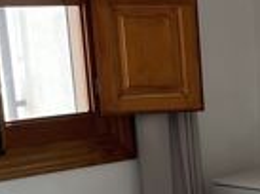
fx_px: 1004
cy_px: 255
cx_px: 422
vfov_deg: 10.8
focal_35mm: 134
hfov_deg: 13.6
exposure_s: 1/100
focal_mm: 4.2
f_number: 1.6
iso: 40
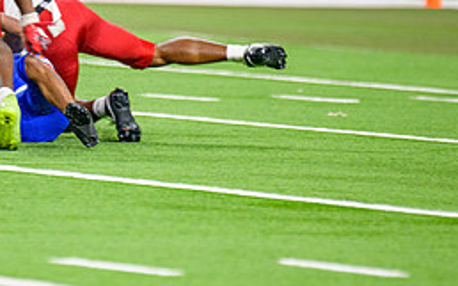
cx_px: 62
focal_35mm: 687
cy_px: 79
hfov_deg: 3.1
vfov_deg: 1.9
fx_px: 8571
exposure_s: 1/400
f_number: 2.8
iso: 1000
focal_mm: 300
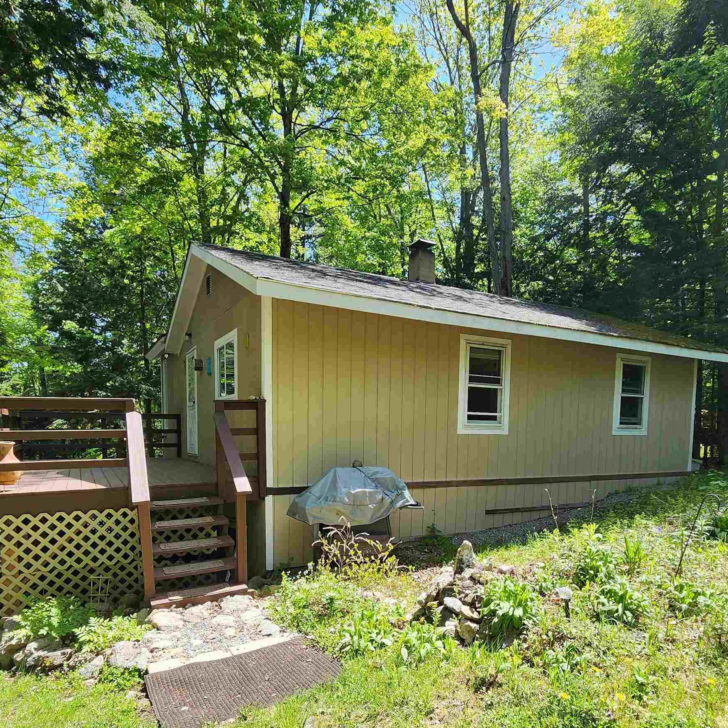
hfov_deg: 74.8
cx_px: 372
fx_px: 476
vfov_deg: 73.1
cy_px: 470
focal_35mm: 20
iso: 50
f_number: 2.2
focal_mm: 2.2
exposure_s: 1/521
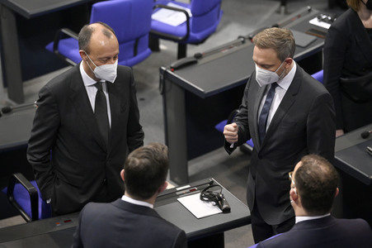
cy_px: 124
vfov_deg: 9.1
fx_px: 1549
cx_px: 186
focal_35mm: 150
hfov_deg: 13.7
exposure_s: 1/320
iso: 5000
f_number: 3.5
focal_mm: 150
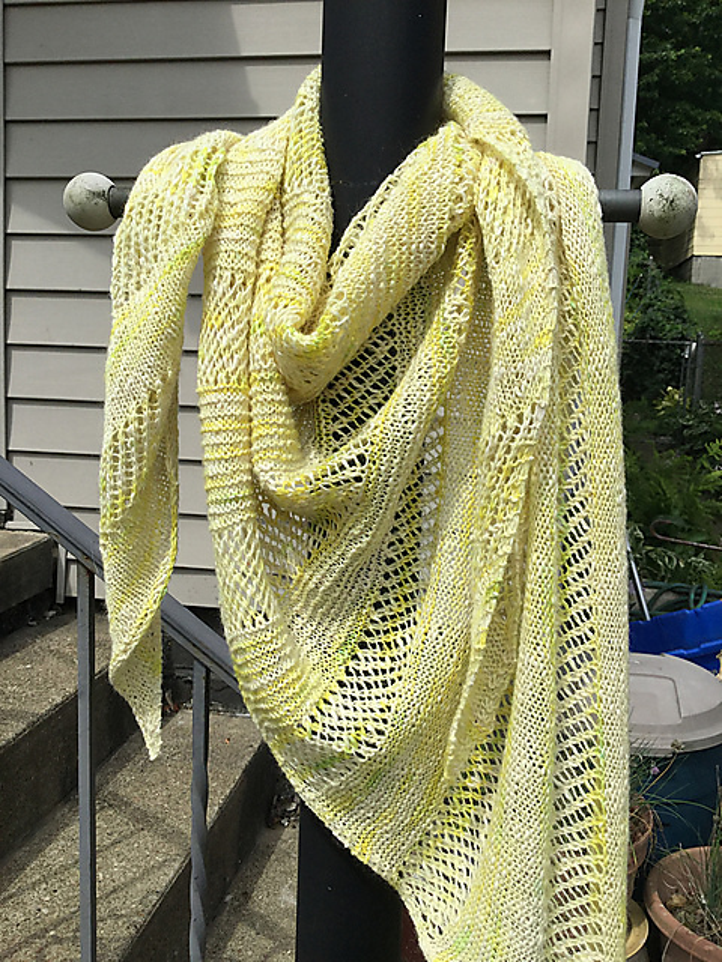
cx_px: 361
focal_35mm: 31
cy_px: 481
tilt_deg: -6.7
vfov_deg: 58.4
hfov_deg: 45.4
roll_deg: -2.1
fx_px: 862
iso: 25
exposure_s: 1/2092
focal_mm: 3.3
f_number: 2.4
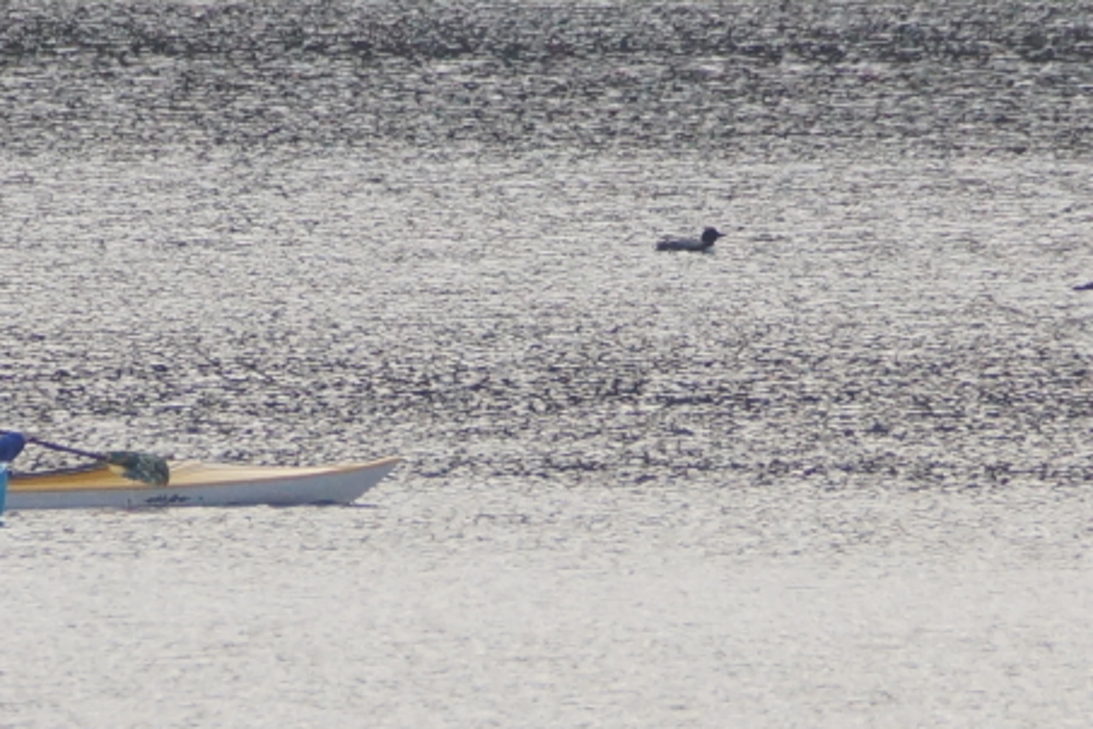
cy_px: 550
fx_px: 25107
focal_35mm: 827
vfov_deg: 1.7
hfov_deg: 2.5
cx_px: 321
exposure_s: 1/400
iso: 640
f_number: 6.3
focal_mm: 250
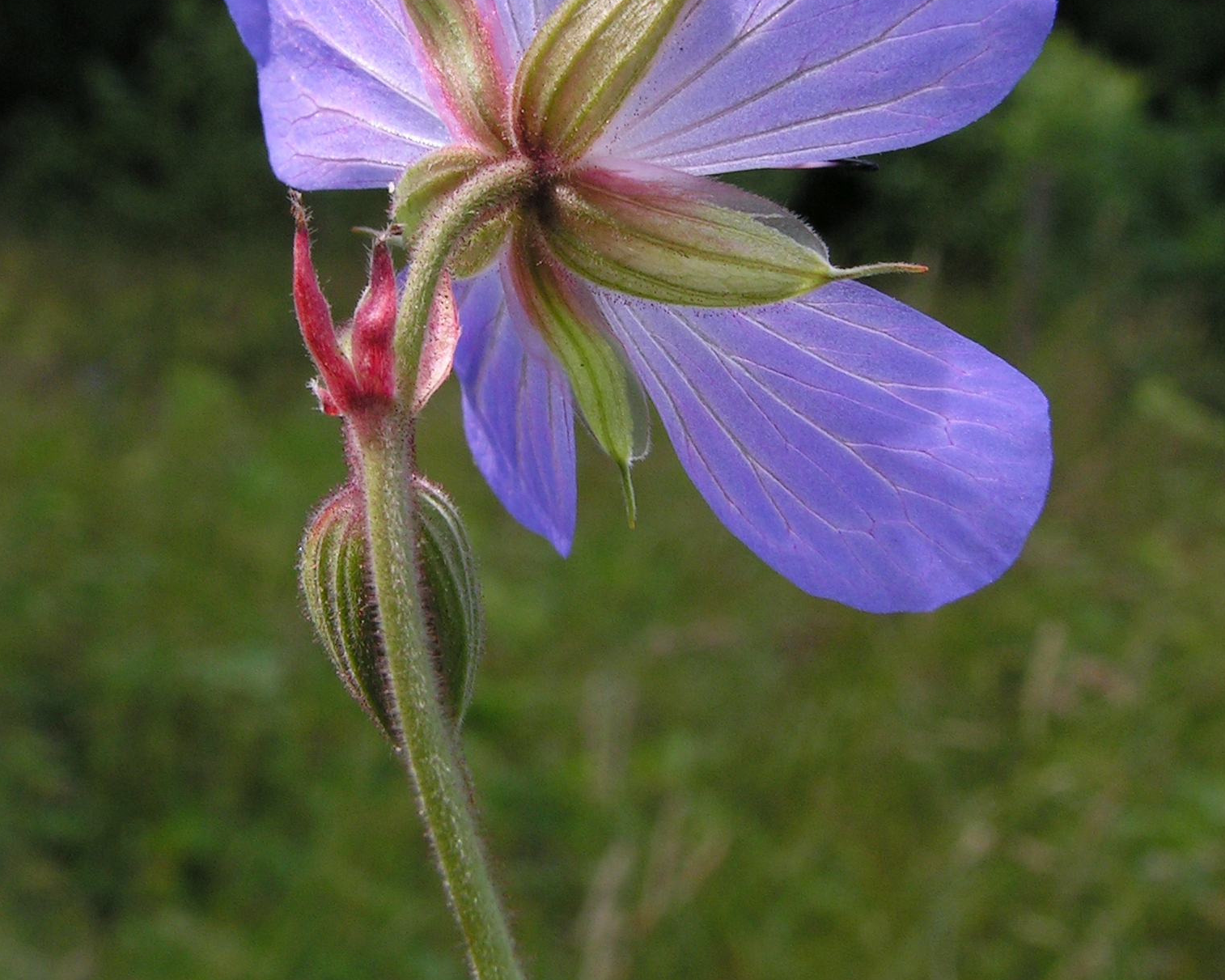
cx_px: 607
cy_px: 325
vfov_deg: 21.8
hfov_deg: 27.1
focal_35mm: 70
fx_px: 2538
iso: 100
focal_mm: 8.9
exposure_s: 1/160
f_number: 8
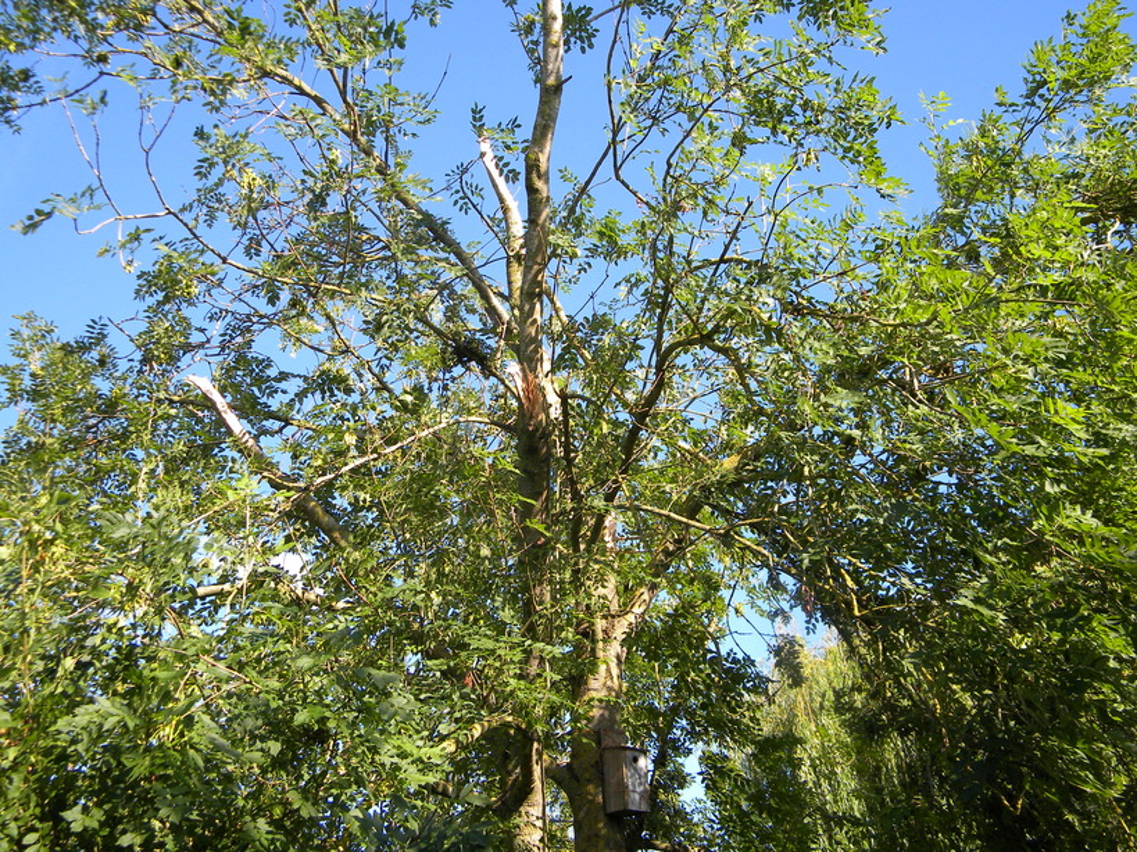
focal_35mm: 41
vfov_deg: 35.1
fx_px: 1346
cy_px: 426
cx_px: 568
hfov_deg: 45.8
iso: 80
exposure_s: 1/300
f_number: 3.8
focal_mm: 7.3
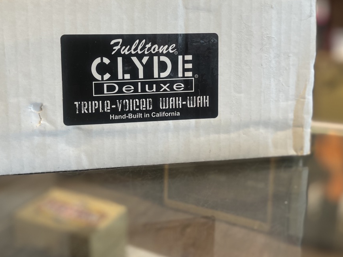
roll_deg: +0.1
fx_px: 357
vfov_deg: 39.2
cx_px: 139
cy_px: 85
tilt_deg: -9.6
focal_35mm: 36
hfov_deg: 51.1
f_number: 1.6
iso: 100
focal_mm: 5.1
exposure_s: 1/60
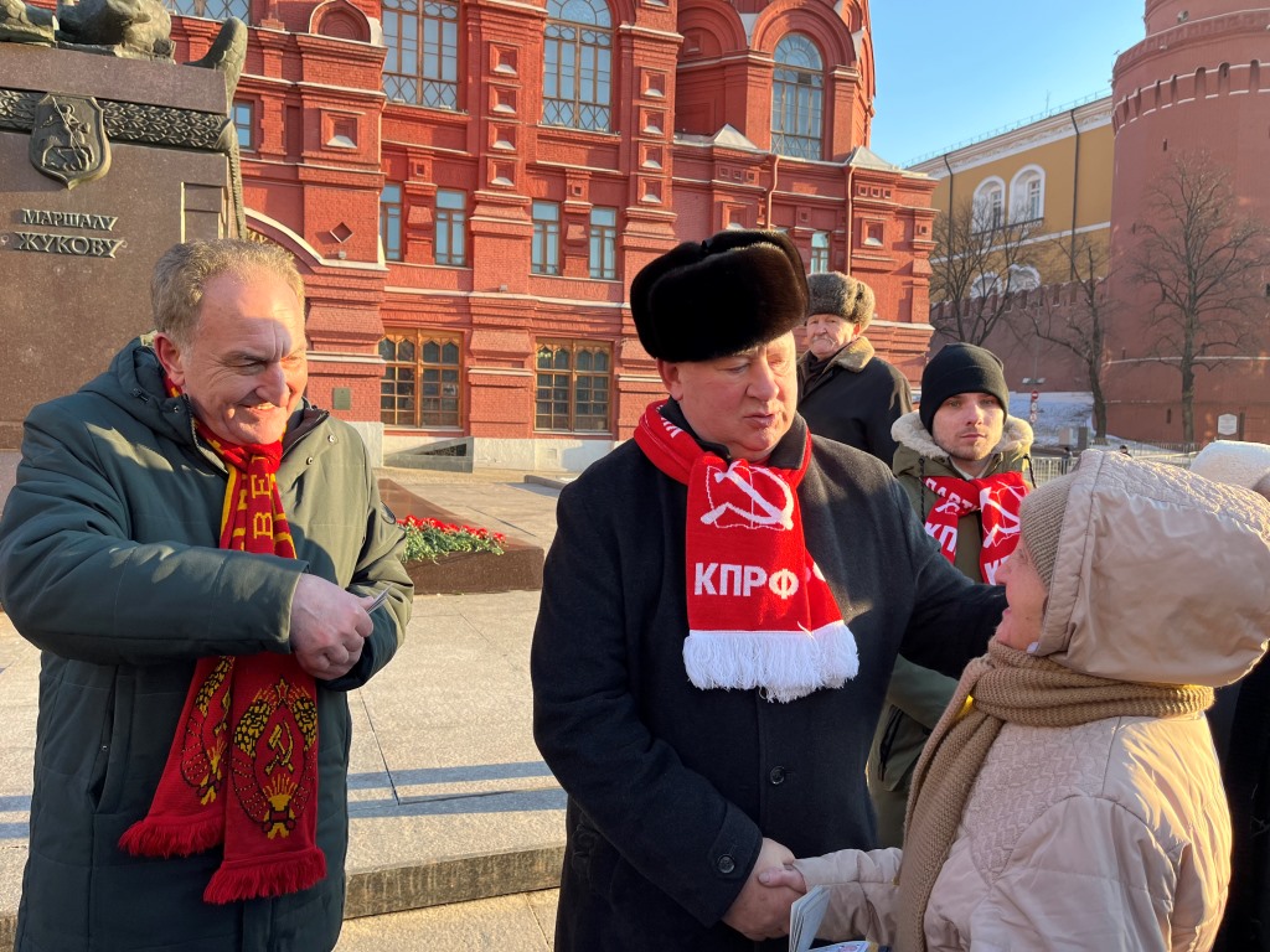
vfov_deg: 53.1
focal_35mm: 26
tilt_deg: -1.7
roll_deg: -1.5
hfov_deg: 67.3
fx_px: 954
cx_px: 635
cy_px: 476
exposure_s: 1/394
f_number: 1.6
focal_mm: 5.1
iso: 50
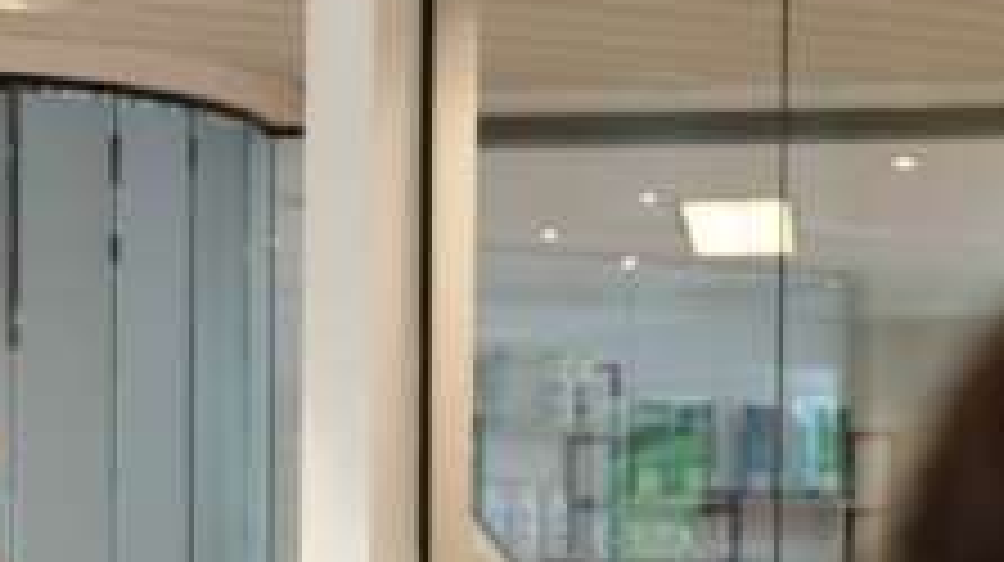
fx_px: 3937
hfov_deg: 14.3
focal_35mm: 148
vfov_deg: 8.0
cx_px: 27
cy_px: 937
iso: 1000
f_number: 4
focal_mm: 41
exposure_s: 1/160
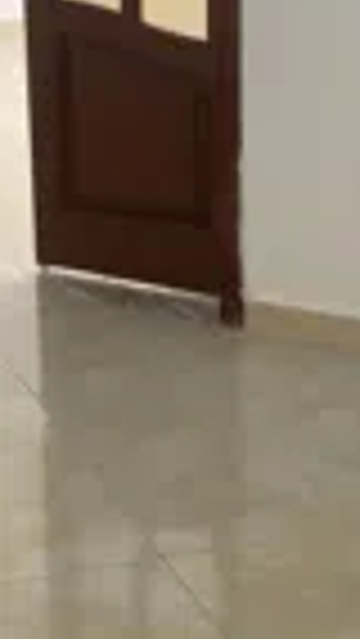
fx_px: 1356
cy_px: 122
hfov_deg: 14.4
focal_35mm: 80
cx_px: -122
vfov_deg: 26.0
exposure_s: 1/72
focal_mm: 4.25
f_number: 1.8
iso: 125
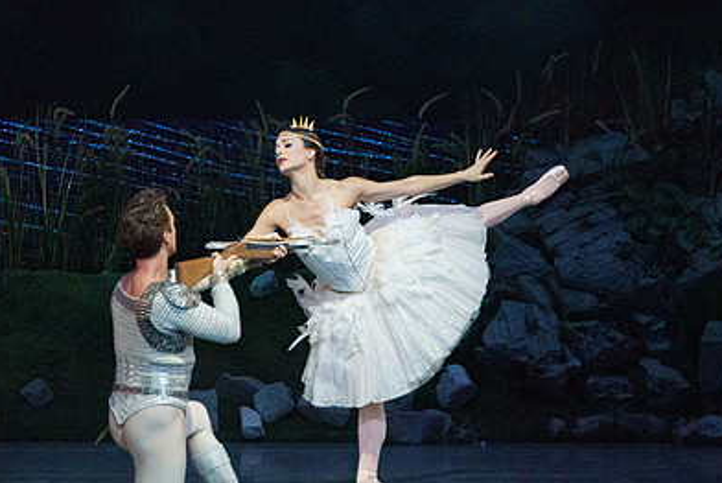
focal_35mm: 525
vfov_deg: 2.6
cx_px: 308
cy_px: 294
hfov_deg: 3.9
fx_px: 10537
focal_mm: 355
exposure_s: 1/320
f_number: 5.6
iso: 8000
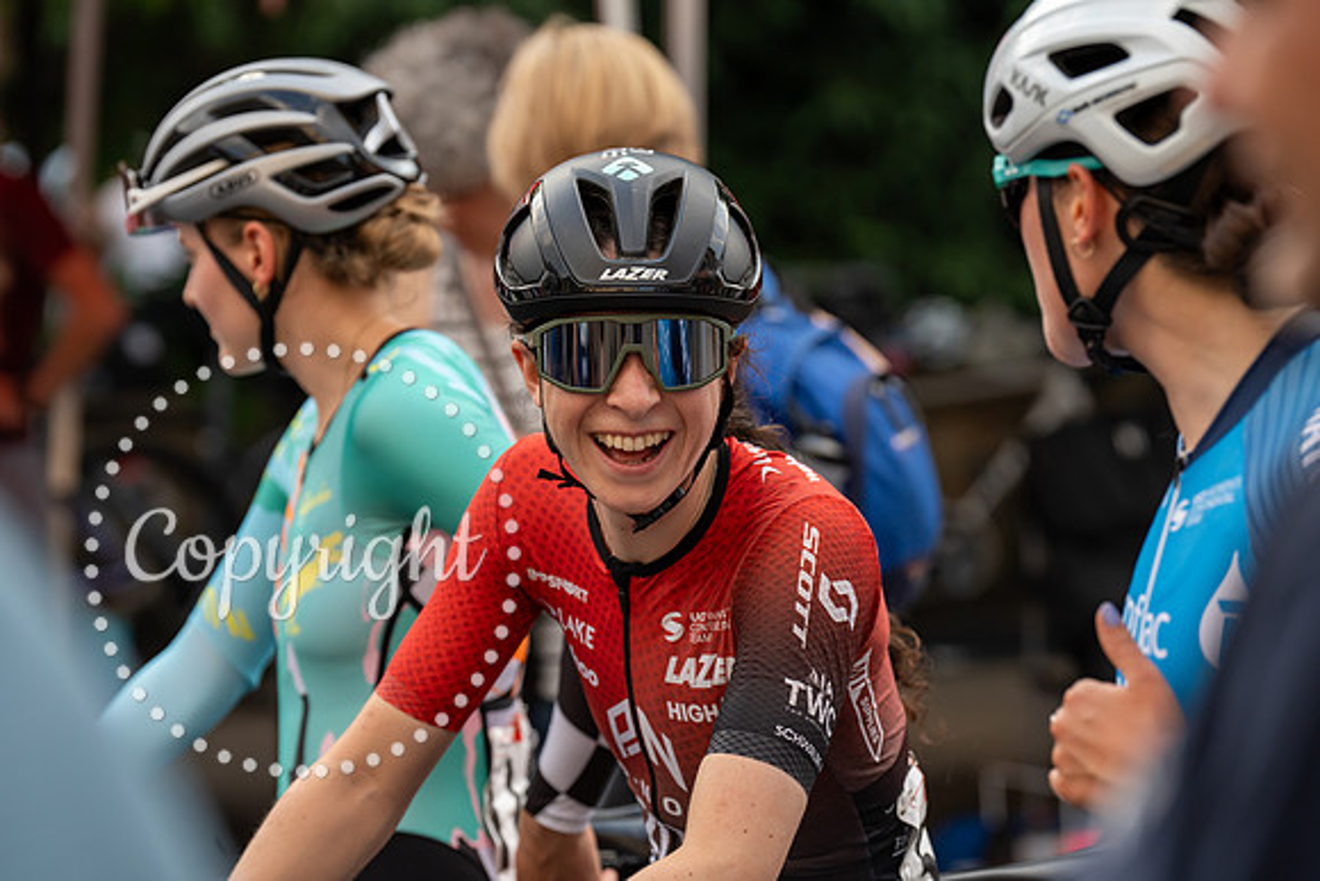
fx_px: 5428
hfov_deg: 13.9
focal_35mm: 148
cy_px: 440
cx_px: 660
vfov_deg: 9.3
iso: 500
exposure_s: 1/1250
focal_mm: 148
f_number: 4.5
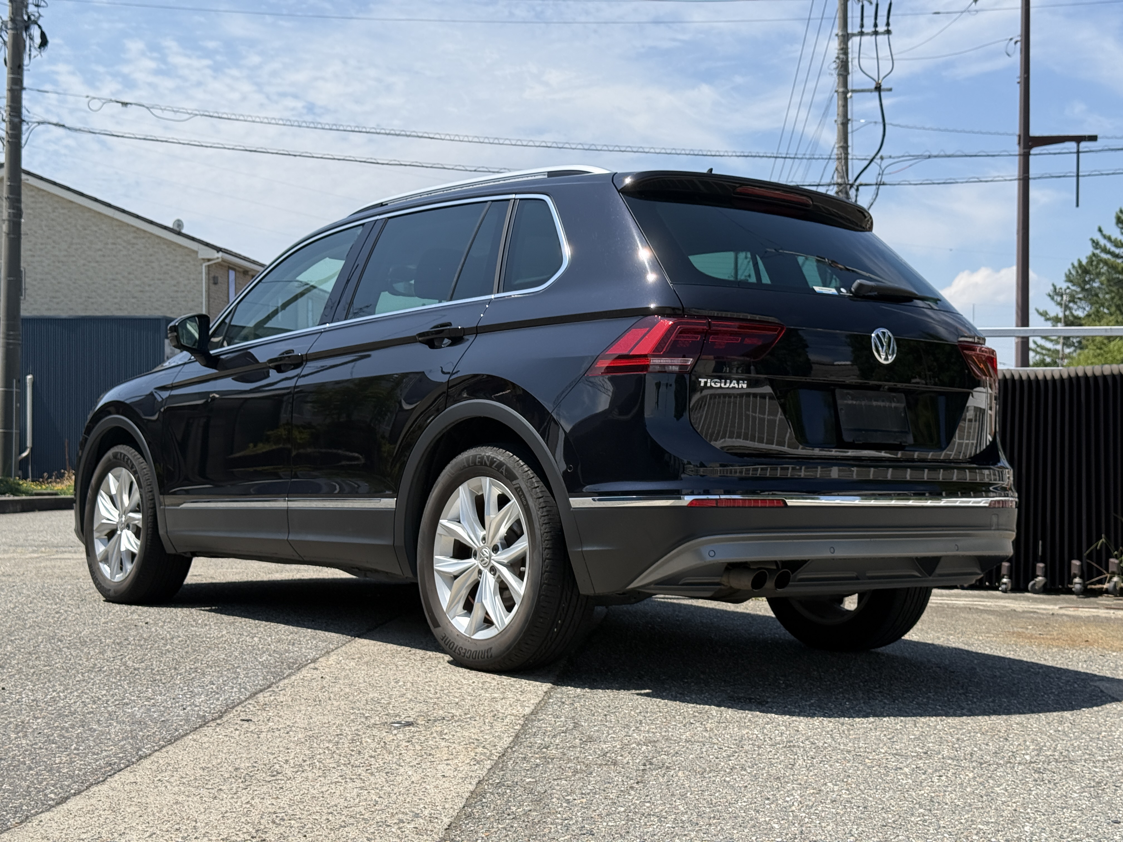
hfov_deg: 39.7
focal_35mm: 48
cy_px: 421
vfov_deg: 30.3
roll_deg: -0.4
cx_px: 562
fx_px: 1557
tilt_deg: +0.7
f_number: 1.78
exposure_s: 1/4329
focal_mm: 6.76
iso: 80
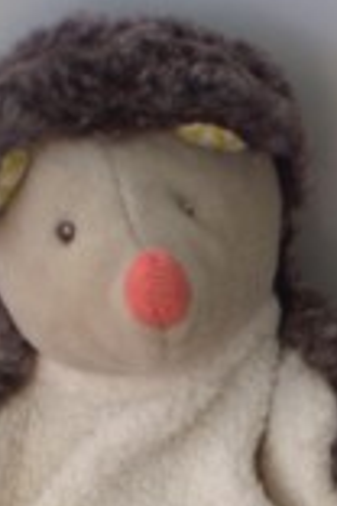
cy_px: 607
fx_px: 1853
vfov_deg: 15.0
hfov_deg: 10.4
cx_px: 207
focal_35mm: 132
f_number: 3.1
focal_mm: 6.3
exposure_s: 1/59
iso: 71
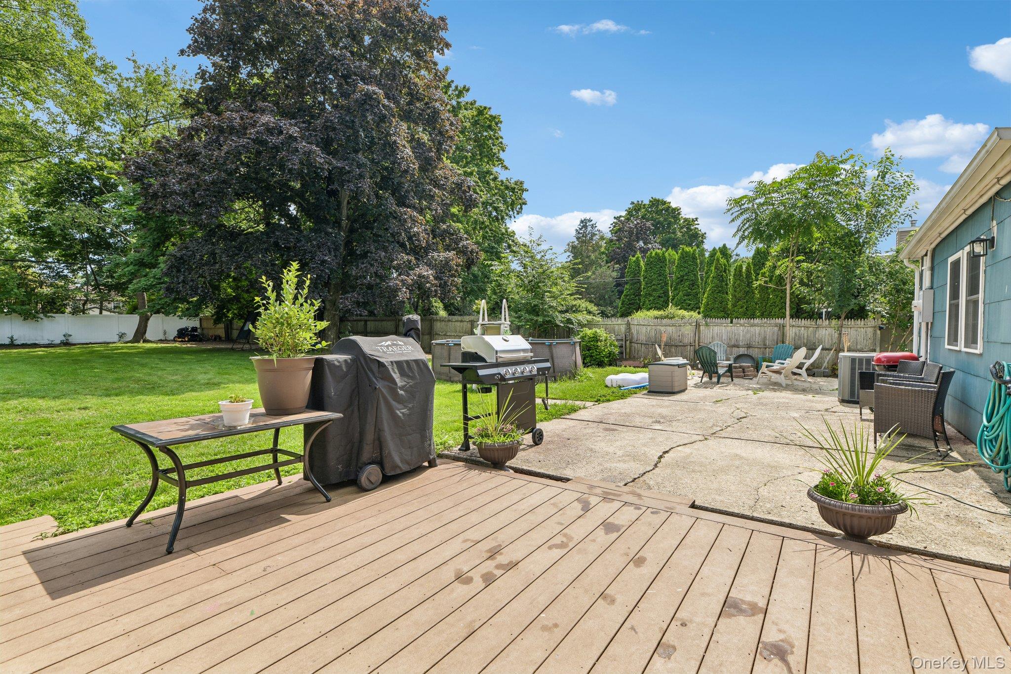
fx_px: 477
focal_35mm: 17
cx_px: 506
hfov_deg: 93.3
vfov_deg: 70.4
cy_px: 337
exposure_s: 1/250
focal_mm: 17
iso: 160
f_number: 9
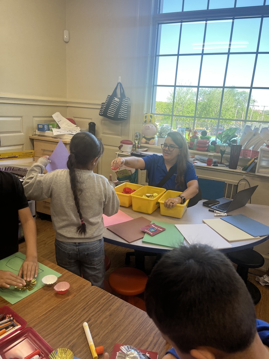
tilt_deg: -16.1
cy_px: 180
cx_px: 134
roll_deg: -4.4
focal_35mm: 26
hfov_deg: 53.1
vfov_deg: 67.3
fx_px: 269
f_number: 1.6
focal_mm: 5.1
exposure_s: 1/141
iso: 32
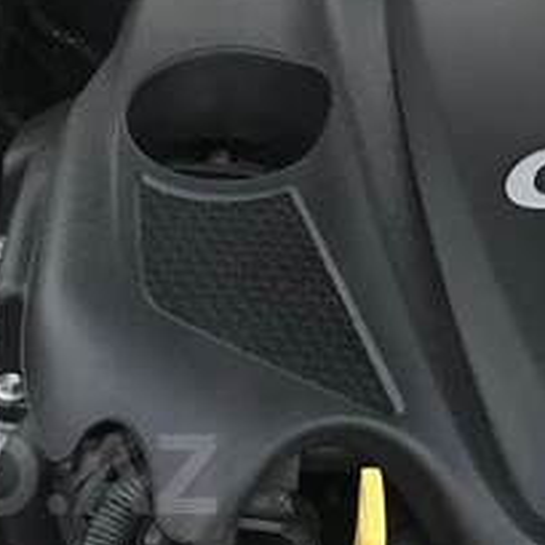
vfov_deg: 21.3
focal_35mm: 80
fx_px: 1425
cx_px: -56
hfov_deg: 20.6
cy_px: 474
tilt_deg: -51.6
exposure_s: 1/7
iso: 80
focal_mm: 3.99
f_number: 1.8
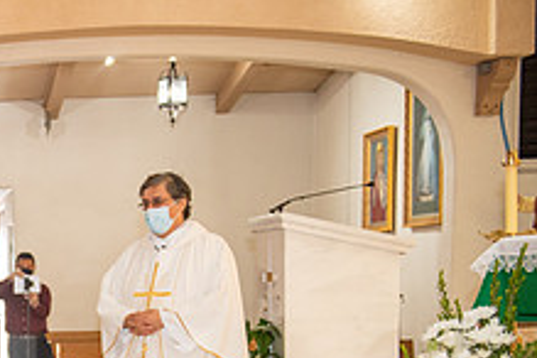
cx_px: -172
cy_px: 394
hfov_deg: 20.5
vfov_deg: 14.8
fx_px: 1342
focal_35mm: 90
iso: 1000
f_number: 2.8
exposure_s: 1/160
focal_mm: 34
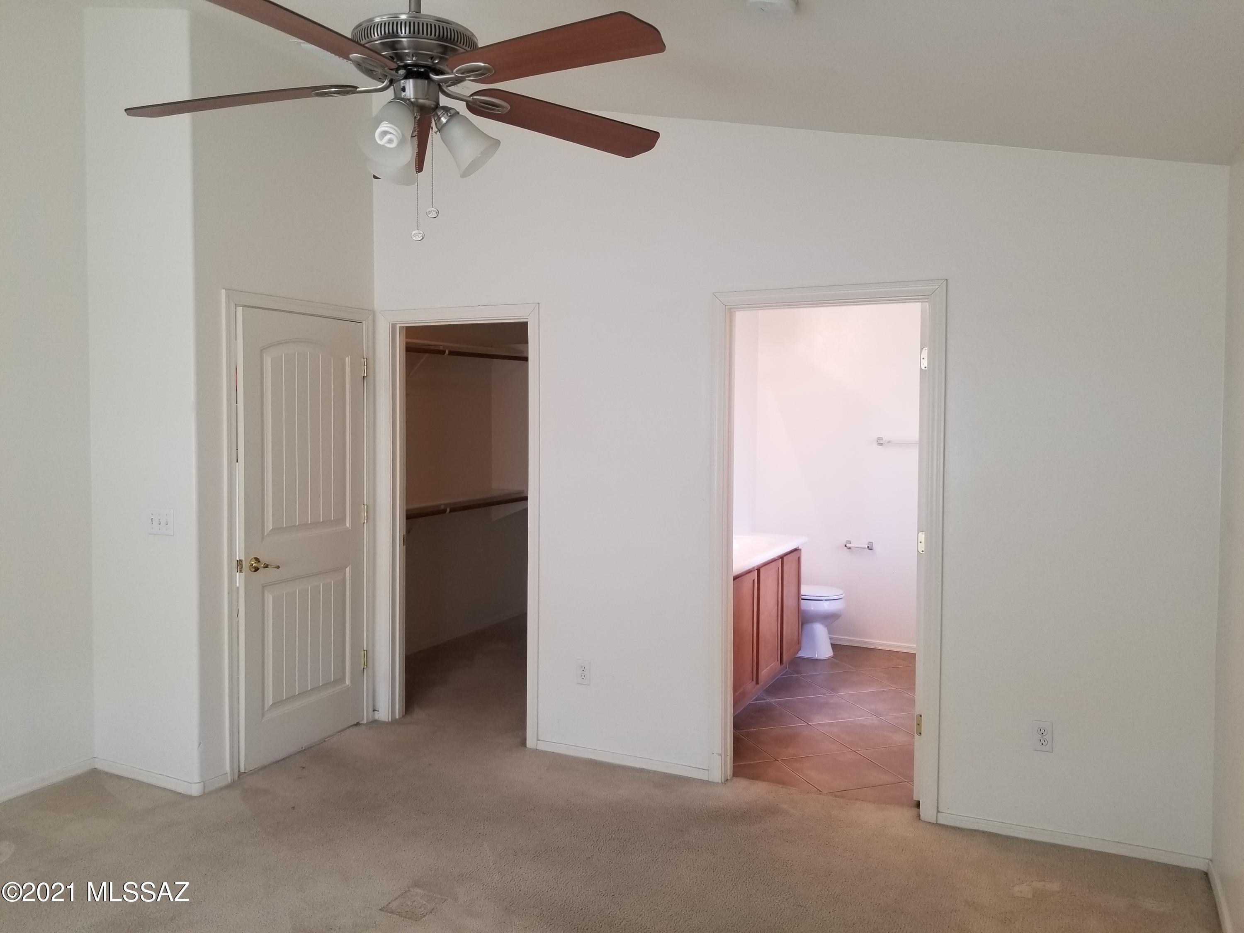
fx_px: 934
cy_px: 466
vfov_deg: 53.1
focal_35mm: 26
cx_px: 622
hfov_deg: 67.3
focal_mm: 4.25
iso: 80
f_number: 1.7
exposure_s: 1/60
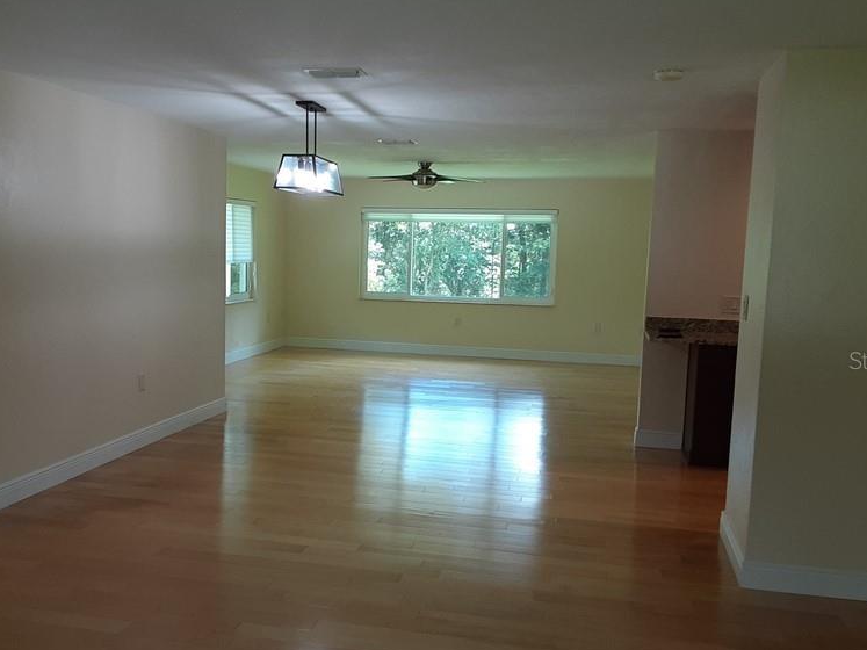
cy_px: 360
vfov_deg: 38.6
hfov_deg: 49.9
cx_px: 364
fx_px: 927
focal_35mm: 37
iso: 80
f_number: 1.9
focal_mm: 2.91
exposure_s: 1/60
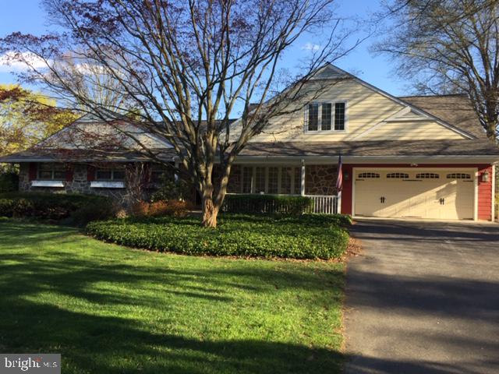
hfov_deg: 61.7
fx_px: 418
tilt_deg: -0.7
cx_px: 250
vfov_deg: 48.2
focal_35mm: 29
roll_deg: +0.3
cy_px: 187
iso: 32
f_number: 2.2
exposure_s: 1/694
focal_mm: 4.15
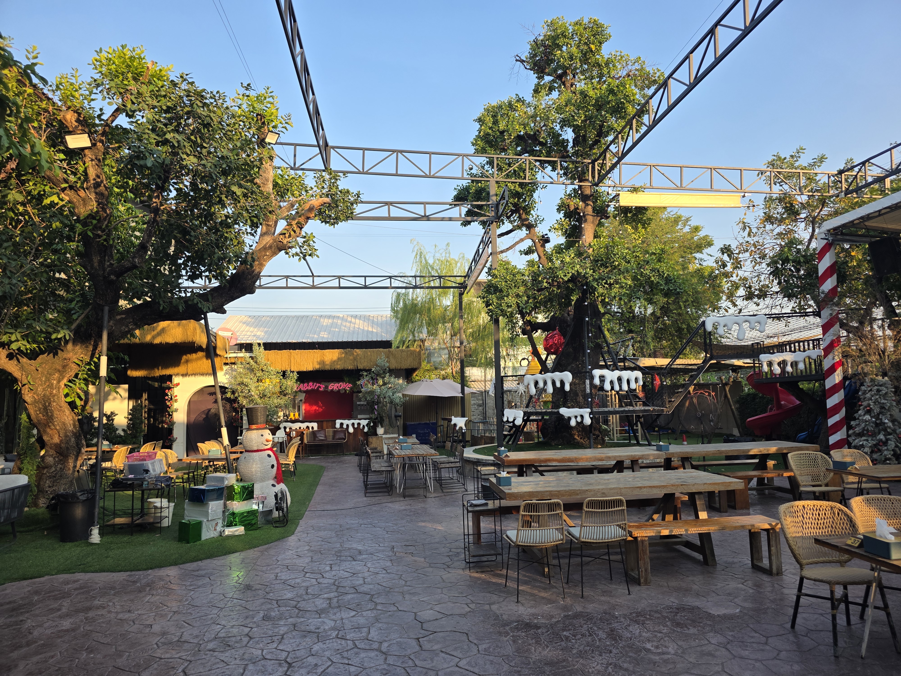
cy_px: 338
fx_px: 599
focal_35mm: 23
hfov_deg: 73.9
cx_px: 450
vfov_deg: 58.9
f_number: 1.7
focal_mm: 6.3
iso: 80
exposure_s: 1/1546
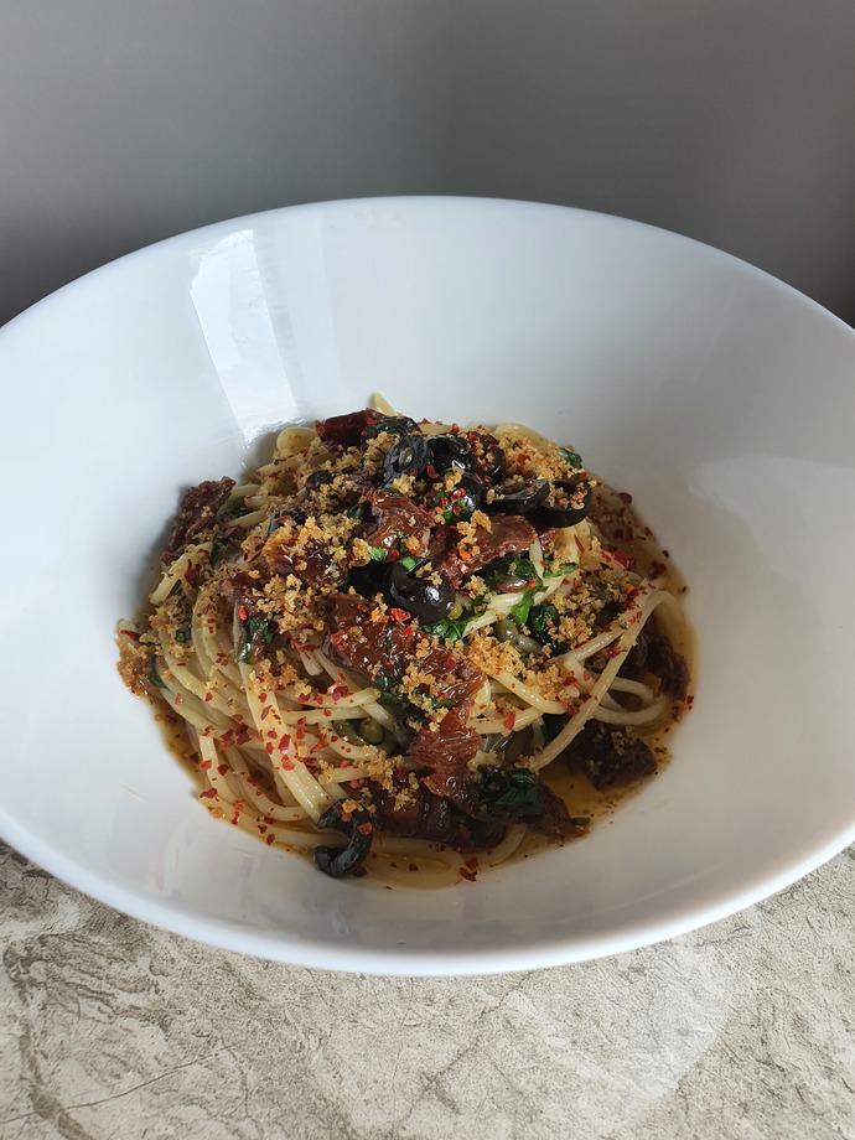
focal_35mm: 26
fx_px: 856
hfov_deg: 53.1
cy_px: 570
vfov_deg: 67.3
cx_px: 428
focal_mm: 4.3
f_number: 2.4
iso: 80
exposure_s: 1/100
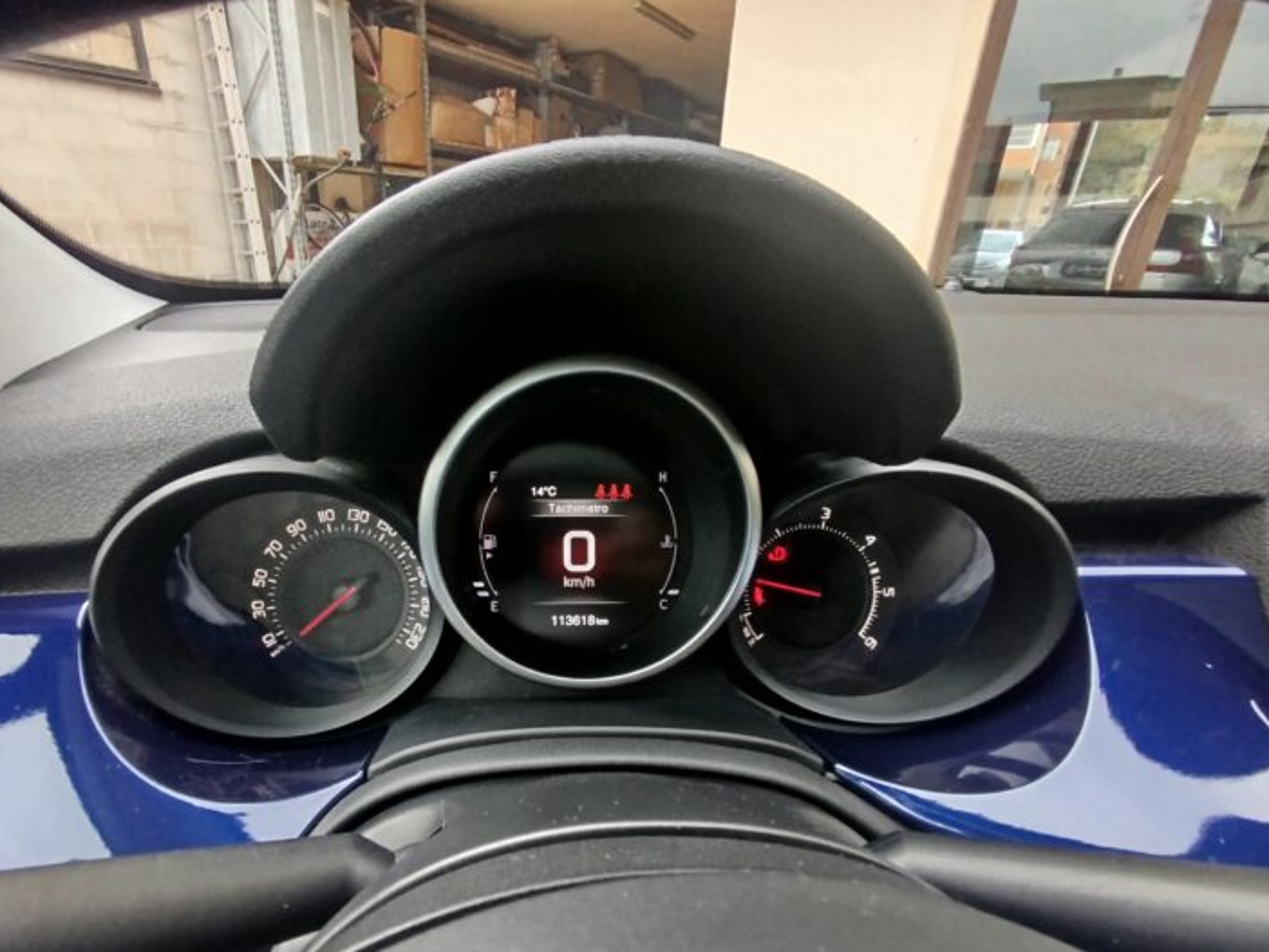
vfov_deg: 74.5
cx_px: 557
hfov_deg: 90.6
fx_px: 623
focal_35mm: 17
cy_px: 532
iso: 64
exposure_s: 1/33
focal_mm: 1.65
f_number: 2.2
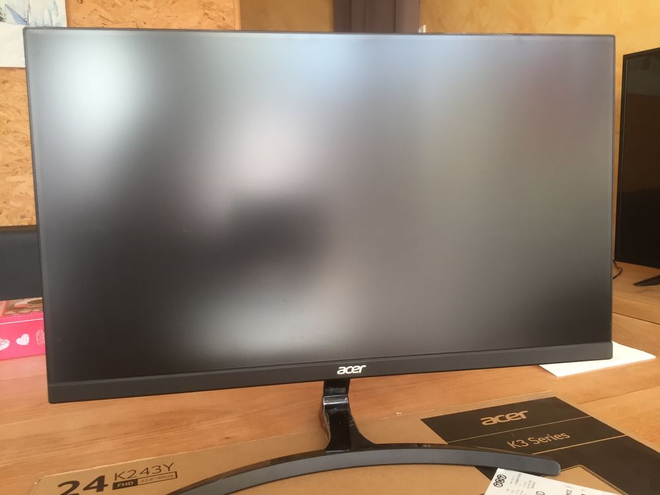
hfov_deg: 61.7
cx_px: 330
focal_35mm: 29
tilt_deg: -5.8
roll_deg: +1.3
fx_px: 553
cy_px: 248
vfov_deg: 48.2
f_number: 2.2
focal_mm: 4.15
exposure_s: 1/33
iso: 100
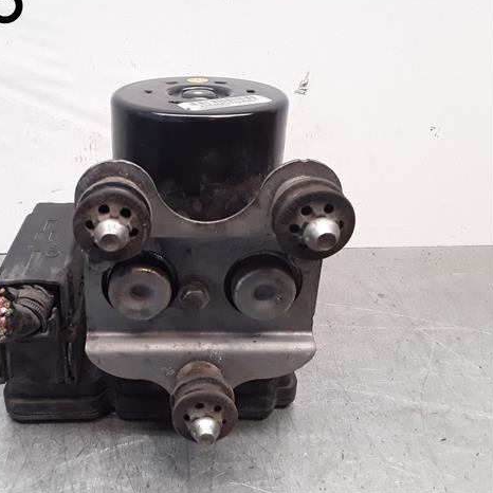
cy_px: 241
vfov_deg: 48.4
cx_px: 158
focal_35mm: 34
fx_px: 548
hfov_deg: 47.5
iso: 100
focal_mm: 2.91
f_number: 1.9
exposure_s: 1/100
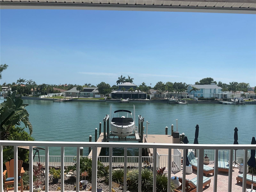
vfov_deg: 48.2
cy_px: 96
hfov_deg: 61.7
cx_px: 128
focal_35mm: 29
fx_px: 214
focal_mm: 3
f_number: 1.8
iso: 16
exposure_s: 1/3322
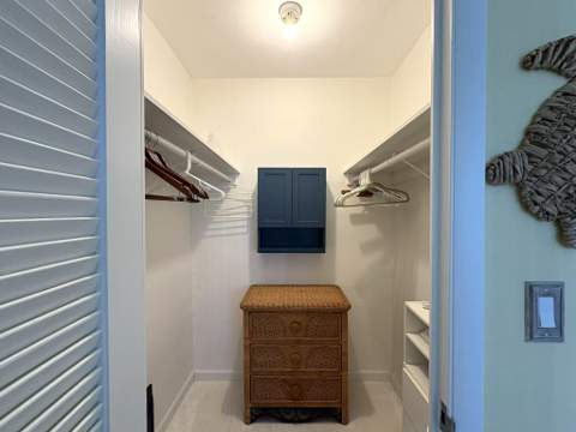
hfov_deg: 98.2
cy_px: 216
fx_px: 250
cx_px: 288
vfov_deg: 81.7
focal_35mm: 15
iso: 160
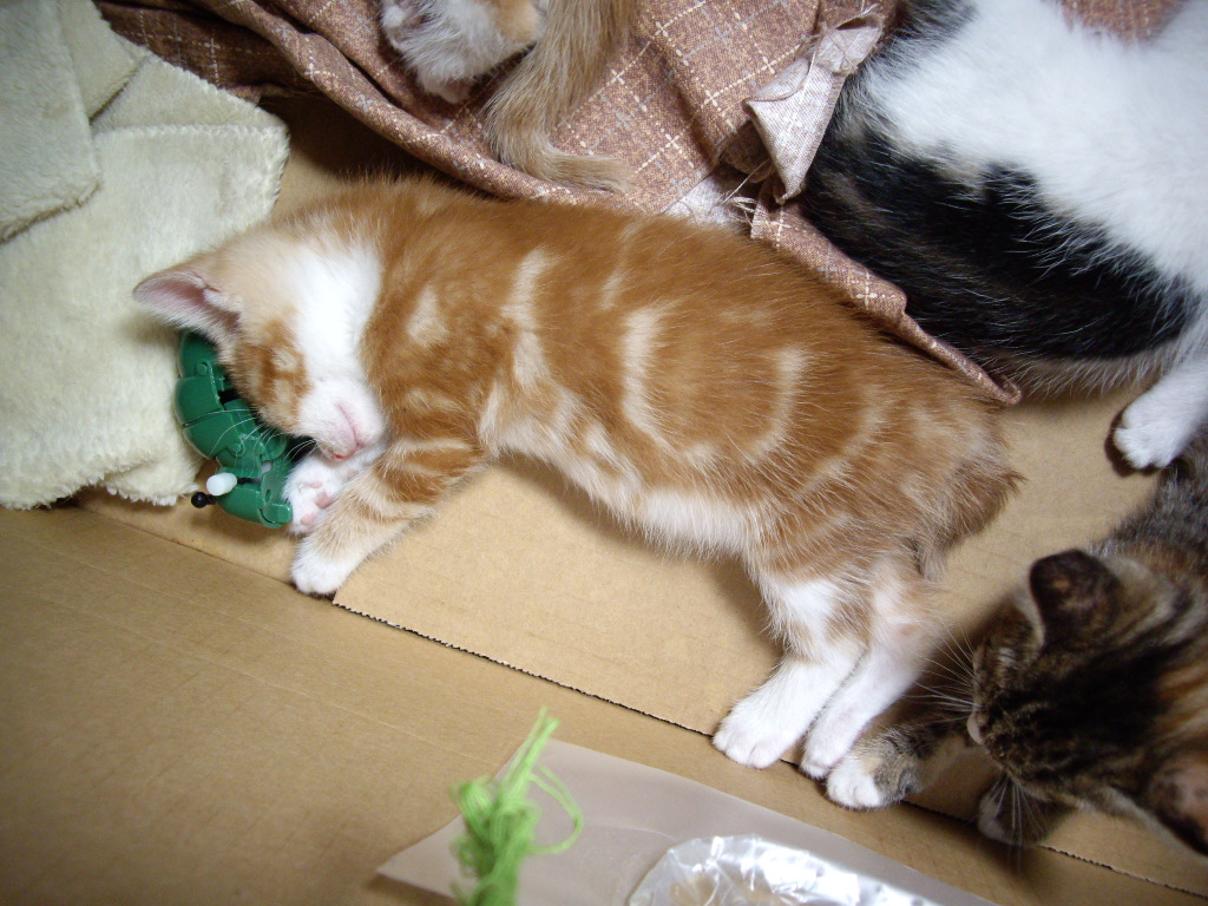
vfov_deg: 37.7
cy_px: 453
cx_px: 604
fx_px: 1326
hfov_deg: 49.0
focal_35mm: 38
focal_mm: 7.9
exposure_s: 1/60
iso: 400
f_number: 2.8
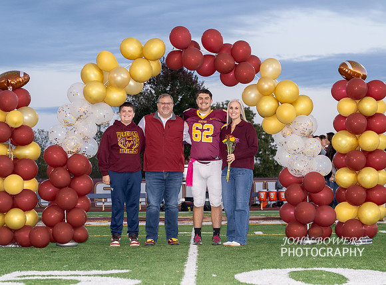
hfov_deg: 18.4
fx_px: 1188
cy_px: 142
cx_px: 228
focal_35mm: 107
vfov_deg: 13.7
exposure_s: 1/200
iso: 1000
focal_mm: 70
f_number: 4.5
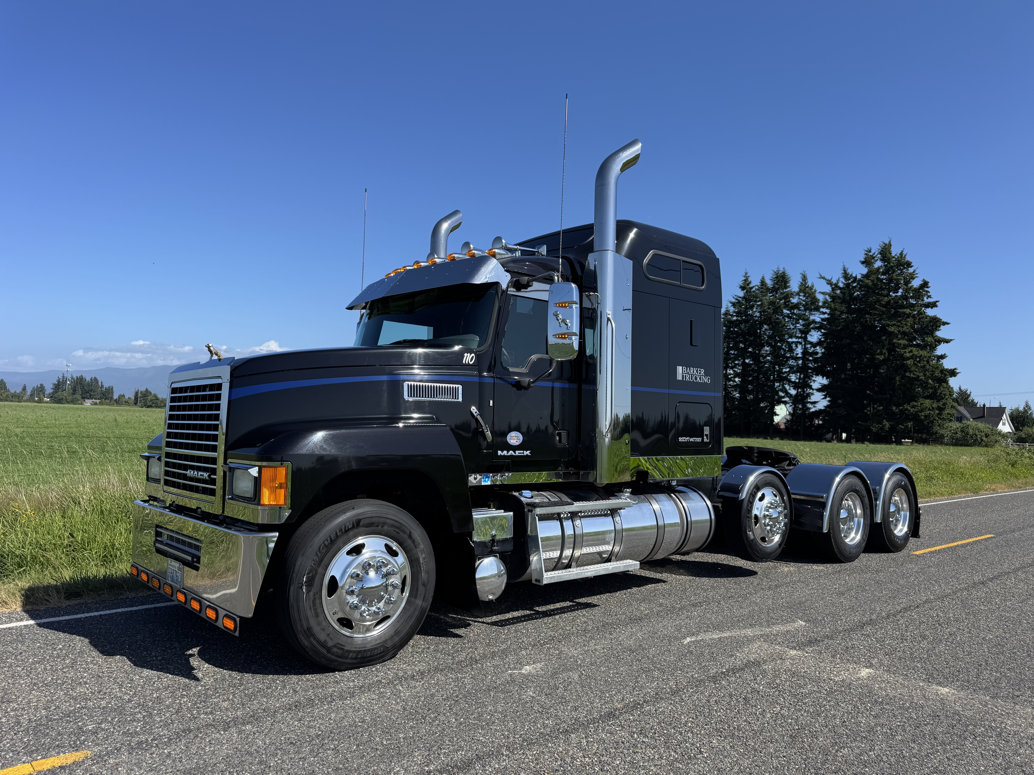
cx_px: 517
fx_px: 717
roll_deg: -1.9
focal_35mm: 24
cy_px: 388
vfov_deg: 56.8
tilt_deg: +1.8
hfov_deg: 71.6
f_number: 1.78
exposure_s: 1/3413
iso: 80
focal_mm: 6.76
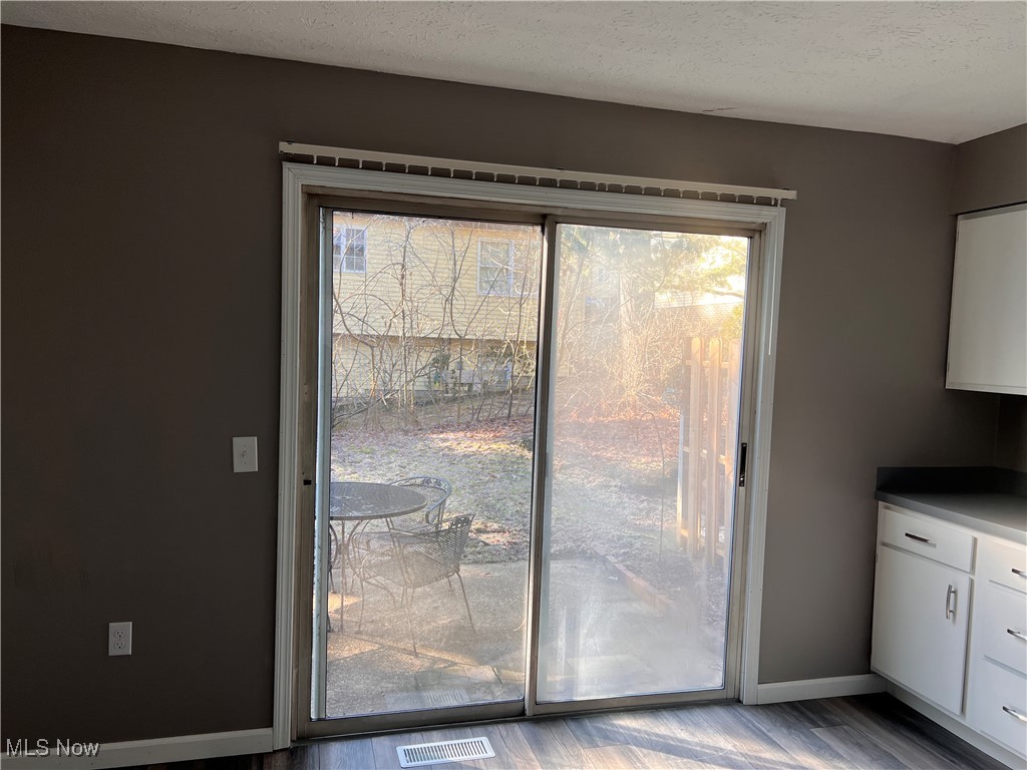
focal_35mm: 26
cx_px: 514
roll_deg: -1.9
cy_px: 385
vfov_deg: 53.1
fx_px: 771
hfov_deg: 67.3
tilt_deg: -3.6
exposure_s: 1/121
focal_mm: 5.7
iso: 50
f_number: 1.5
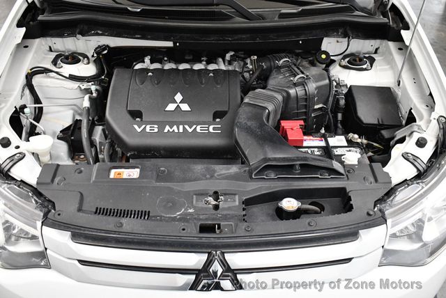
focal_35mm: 36
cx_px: 223
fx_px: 446
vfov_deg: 36.9
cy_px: 149
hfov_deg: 53.1
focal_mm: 18
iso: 2000
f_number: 3.5
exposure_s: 1/125
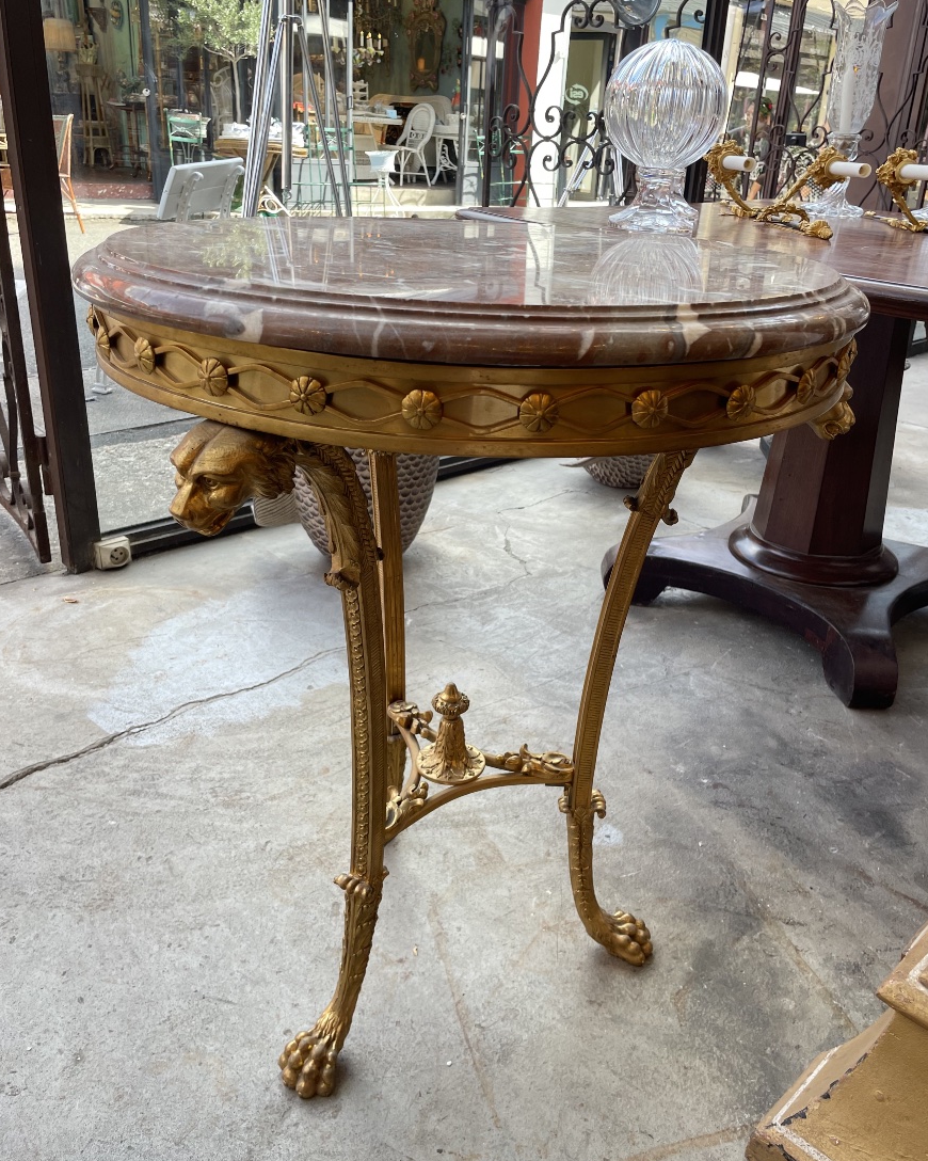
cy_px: 531
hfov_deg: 51.5
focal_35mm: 28
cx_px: 470
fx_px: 962
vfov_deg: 62.1
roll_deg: -1.9
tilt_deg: -20.3
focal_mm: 4.2
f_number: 1.6
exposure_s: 1/171
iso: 32
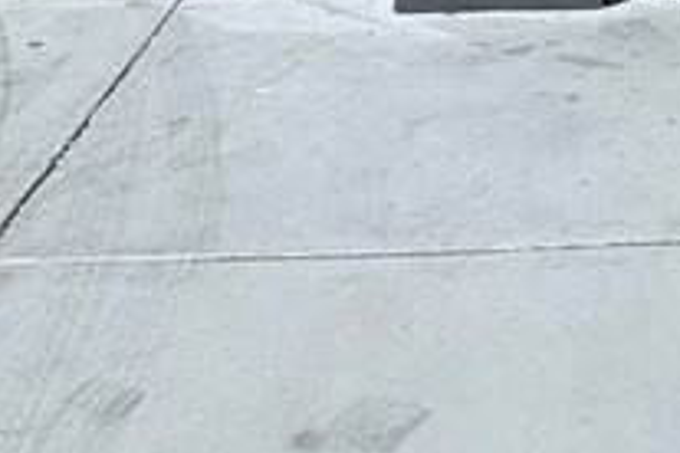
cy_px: -410
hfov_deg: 27.5
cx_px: 545
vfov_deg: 15.6
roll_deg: +1.7
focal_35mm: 72
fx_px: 1360
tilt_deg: +1.5
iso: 50
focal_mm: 2.22
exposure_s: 1/5155
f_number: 2.2
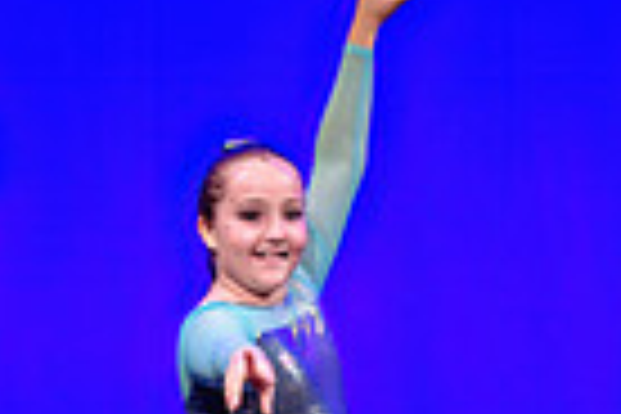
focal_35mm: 693
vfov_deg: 2.0
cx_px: 841
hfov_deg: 3.0
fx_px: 11953
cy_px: 392
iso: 1600
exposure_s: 1/400
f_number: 2.8
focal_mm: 130
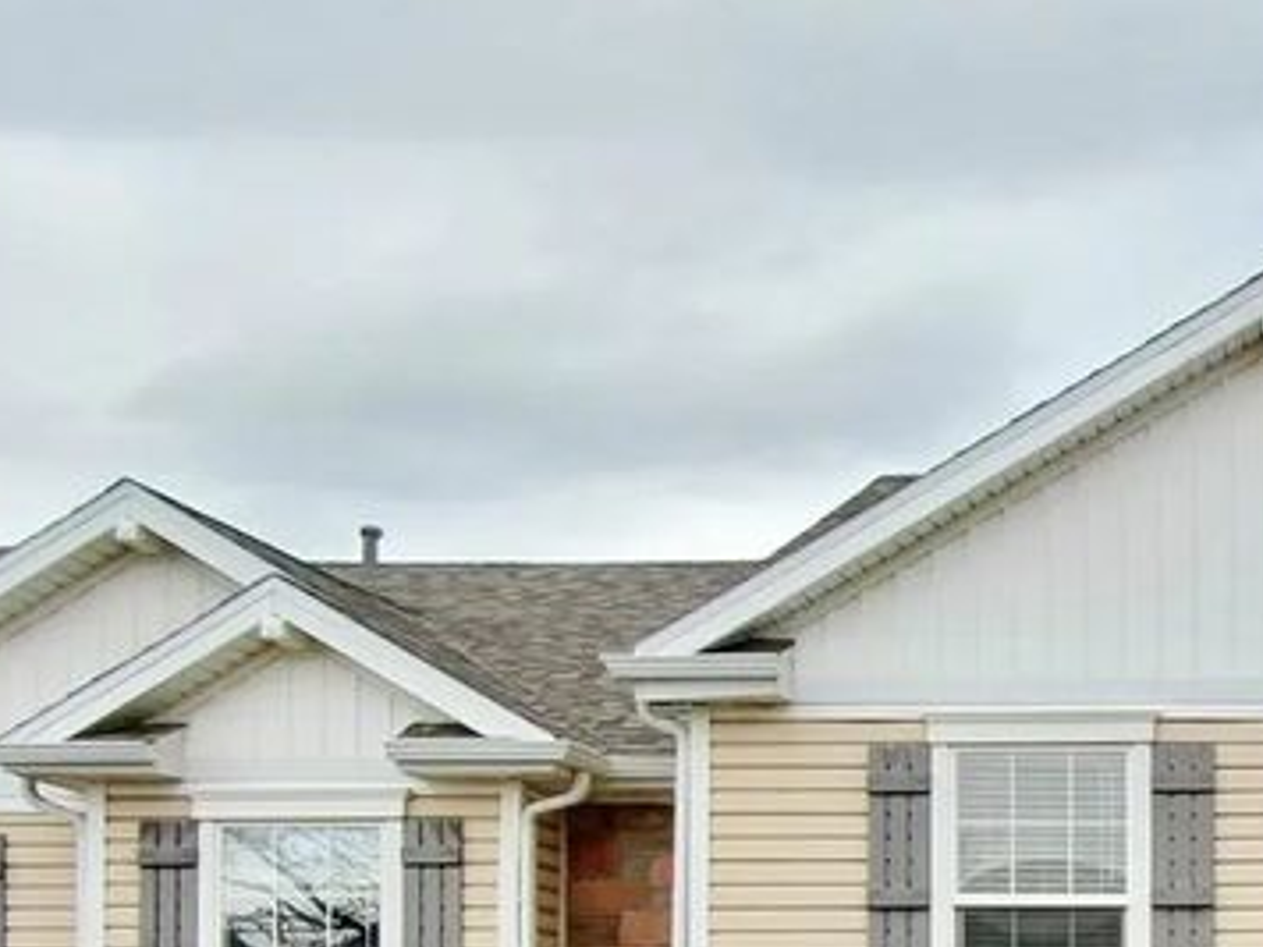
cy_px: 1124
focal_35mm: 69
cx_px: 1430
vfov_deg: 20.0
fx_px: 2518
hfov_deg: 25.8
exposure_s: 1/200
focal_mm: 4.39
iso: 110
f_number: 2.8
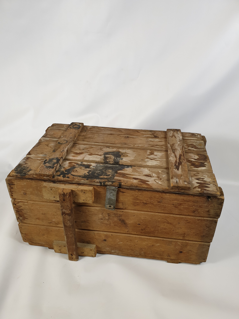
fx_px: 239
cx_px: 120
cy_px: 160
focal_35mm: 26
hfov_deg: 53.1
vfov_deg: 67.3
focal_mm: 4.3
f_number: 2.4
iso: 125
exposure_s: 1/50
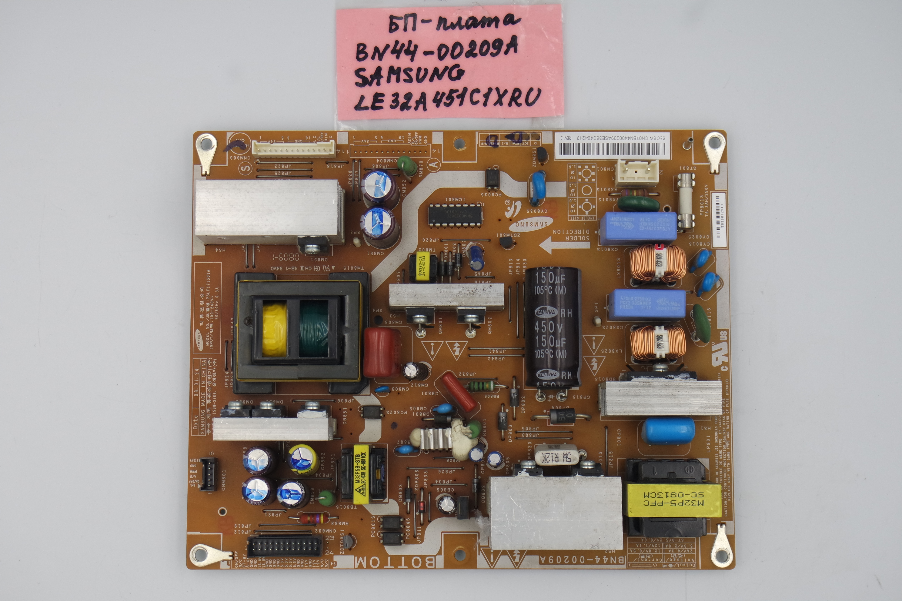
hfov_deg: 33.9
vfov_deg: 23.0
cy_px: 300
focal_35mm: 59
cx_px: 451
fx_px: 1478
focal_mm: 22
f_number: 5
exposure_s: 1/125
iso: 200
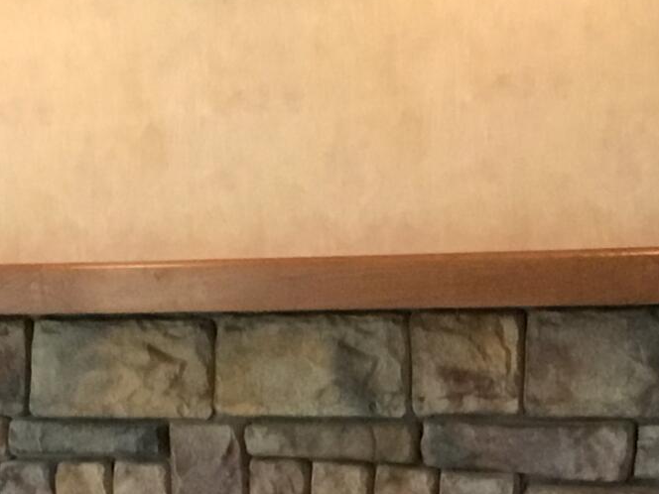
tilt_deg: -3.1
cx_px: 344
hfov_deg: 14.1
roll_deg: +1.6
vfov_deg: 10.6
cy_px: 406
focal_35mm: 140
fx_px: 2665
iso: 125
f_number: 2.4
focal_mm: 3.3
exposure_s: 1/30
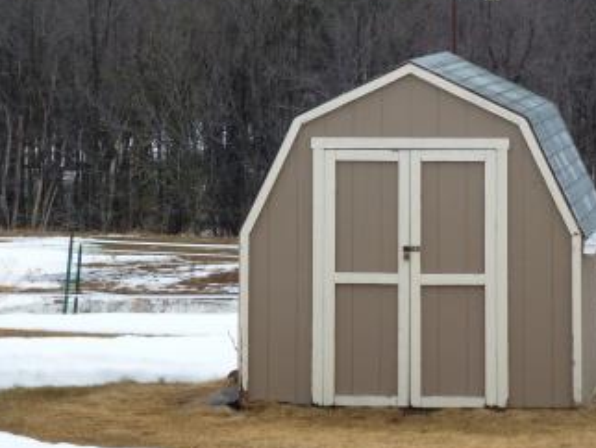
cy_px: 139
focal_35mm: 220
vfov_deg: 6.8
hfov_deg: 9.0
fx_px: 3791
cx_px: 461
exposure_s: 1/160
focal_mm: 21.8
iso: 100
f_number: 5.4
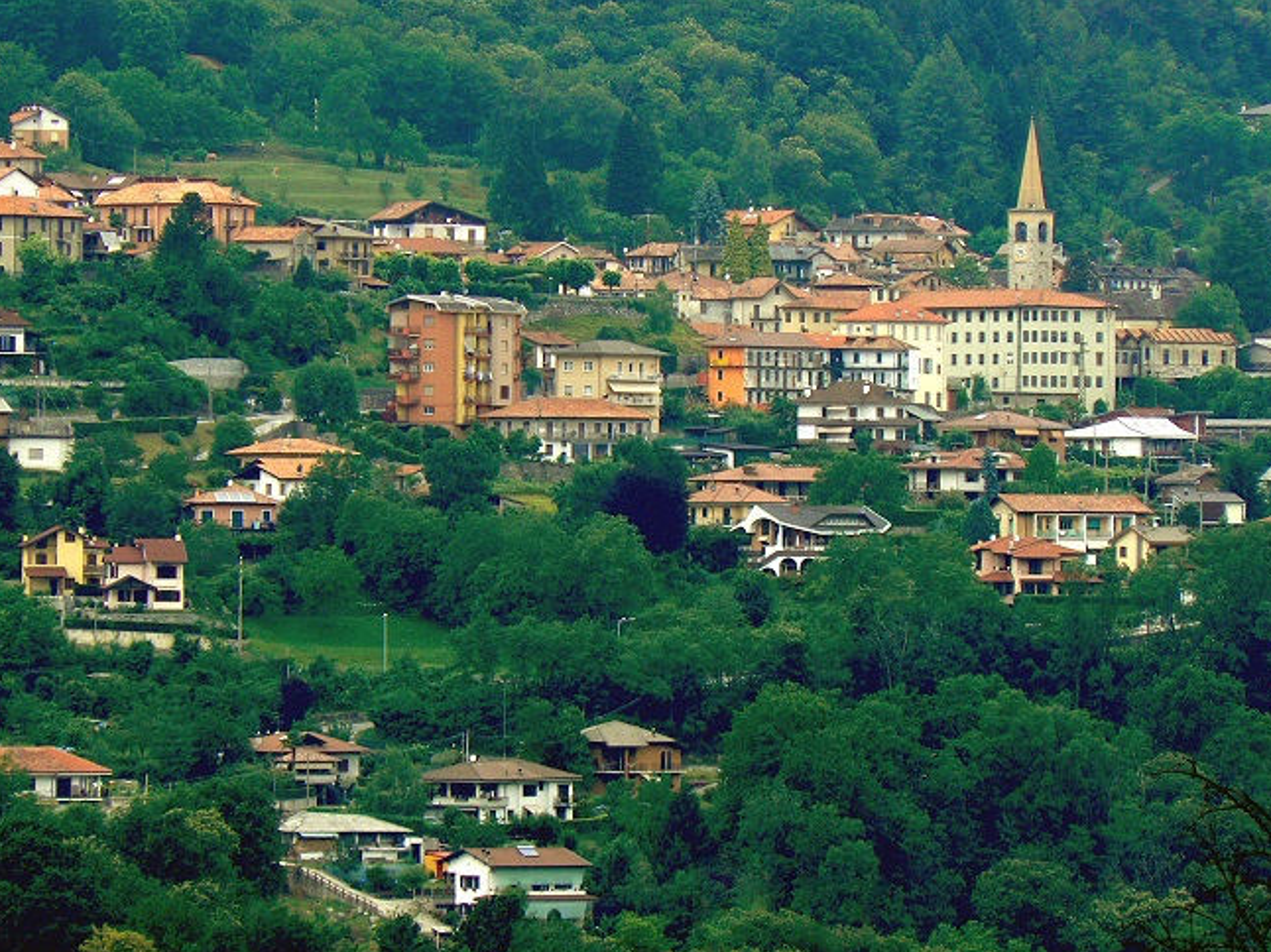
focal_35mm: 337
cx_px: 618
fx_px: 12369
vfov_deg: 4.4
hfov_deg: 5.9
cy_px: 451
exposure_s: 1/125
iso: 80
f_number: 5.6
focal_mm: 51.8
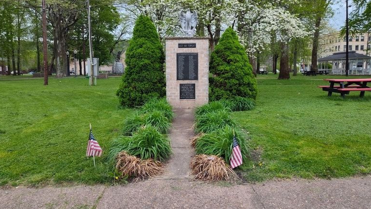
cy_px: 94
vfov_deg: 44.3
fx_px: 256
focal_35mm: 26
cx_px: 189
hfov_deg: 71.9
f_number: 1.8
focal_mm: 5.56
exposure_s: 1/603
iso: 100
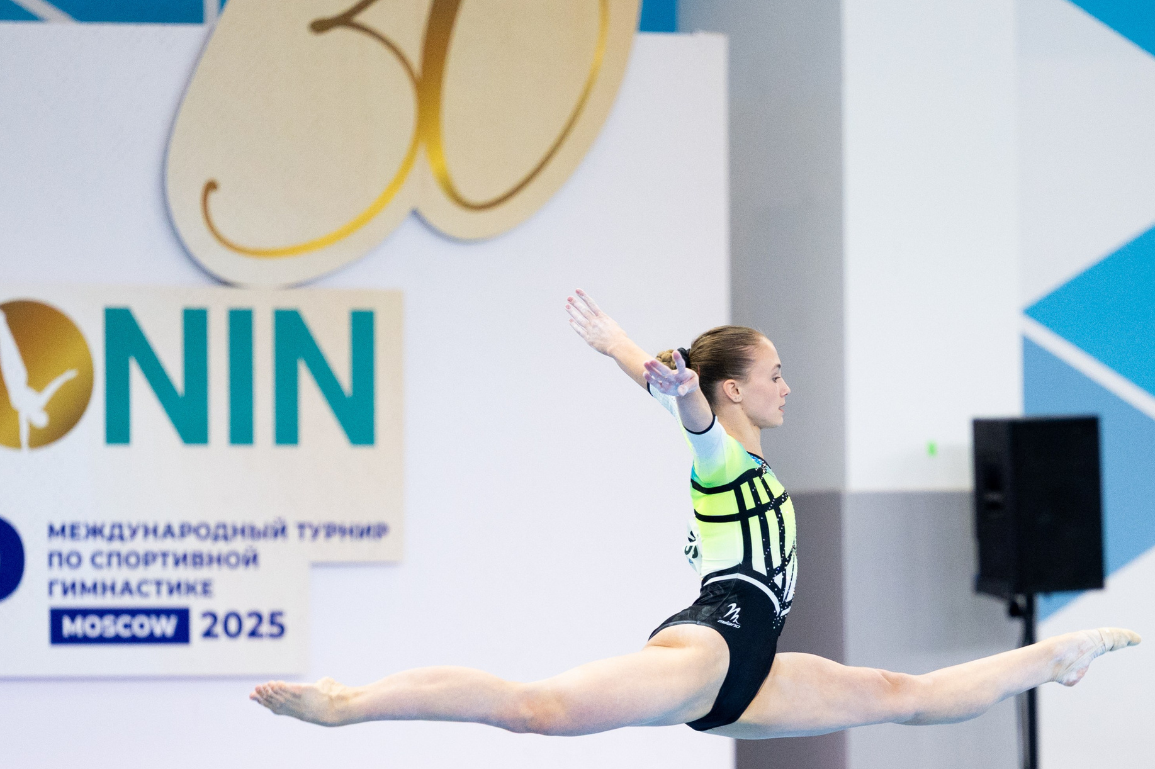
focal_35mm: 367
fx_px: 11770
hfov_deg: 5.6
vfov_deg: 3.7
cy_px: 639
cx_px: 745
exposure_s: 1/1250
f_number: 2.8
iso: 2000
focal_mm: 180
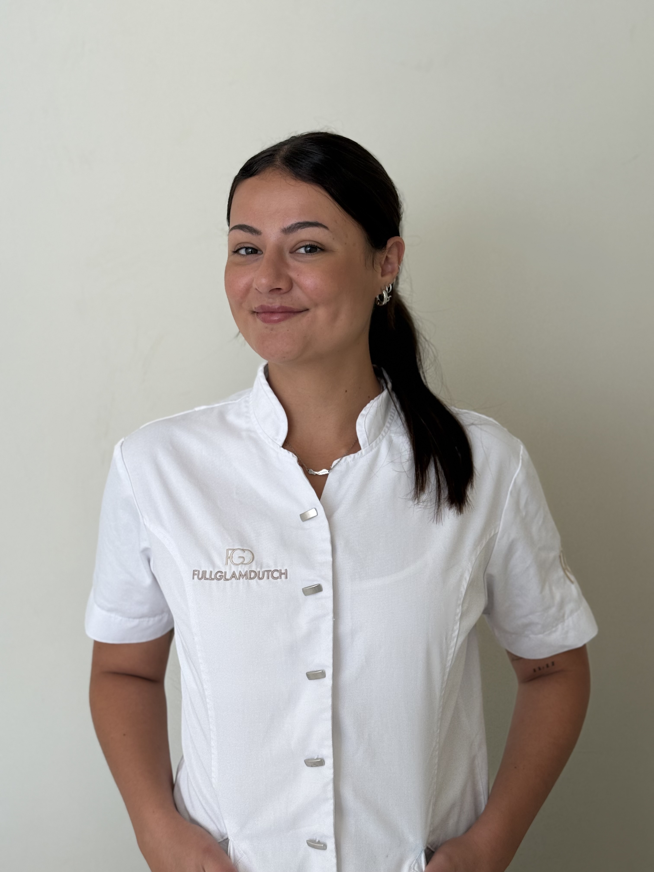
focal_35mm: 48
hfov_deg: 30.3
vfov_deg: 39.7
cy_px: 436
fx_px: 1209
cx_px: 327
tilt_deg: -5.3
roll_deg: +4.4
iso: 64
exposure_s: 1/400
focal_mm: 6.76
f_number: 1.78
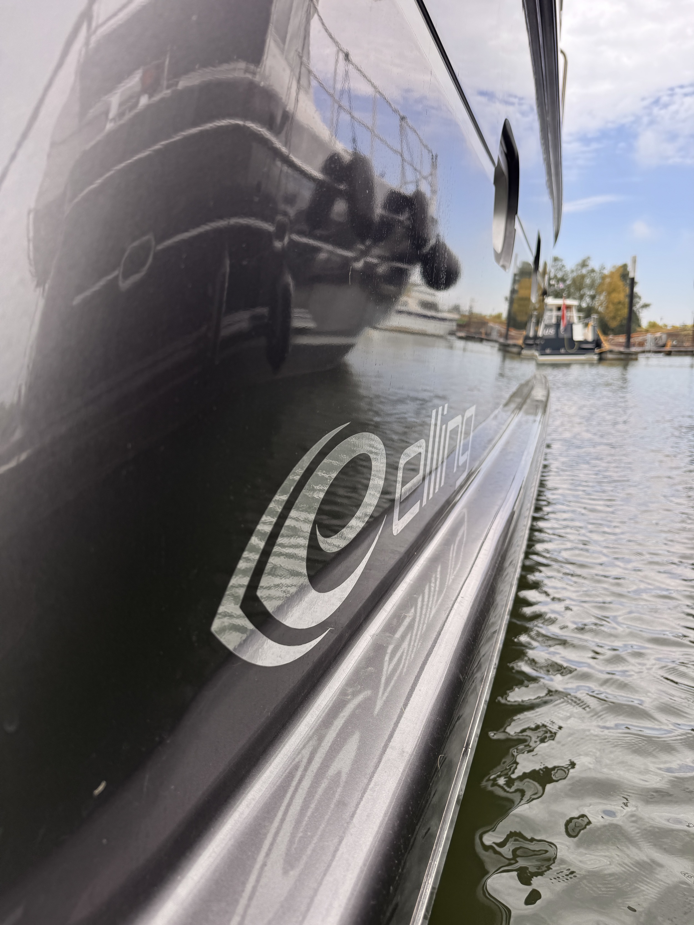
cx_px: 347
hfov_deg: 56.8
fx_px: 642
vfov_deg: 71.6
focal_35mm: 24
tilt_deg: -9.0
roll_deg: +0.1
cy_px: 462
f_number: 1.78
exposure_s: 1/912
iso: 80
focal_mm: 6.76
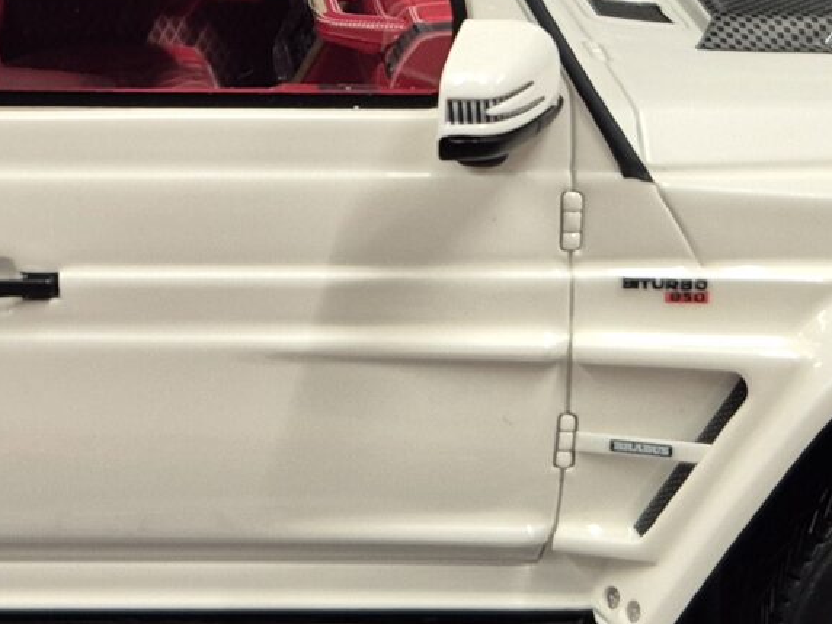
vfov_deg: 13.7
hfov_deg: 18.7
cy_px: -249
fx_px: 2476
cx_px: 79
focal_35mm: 103
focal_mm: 5.4
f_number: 1.8
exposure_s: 1/100
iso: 200
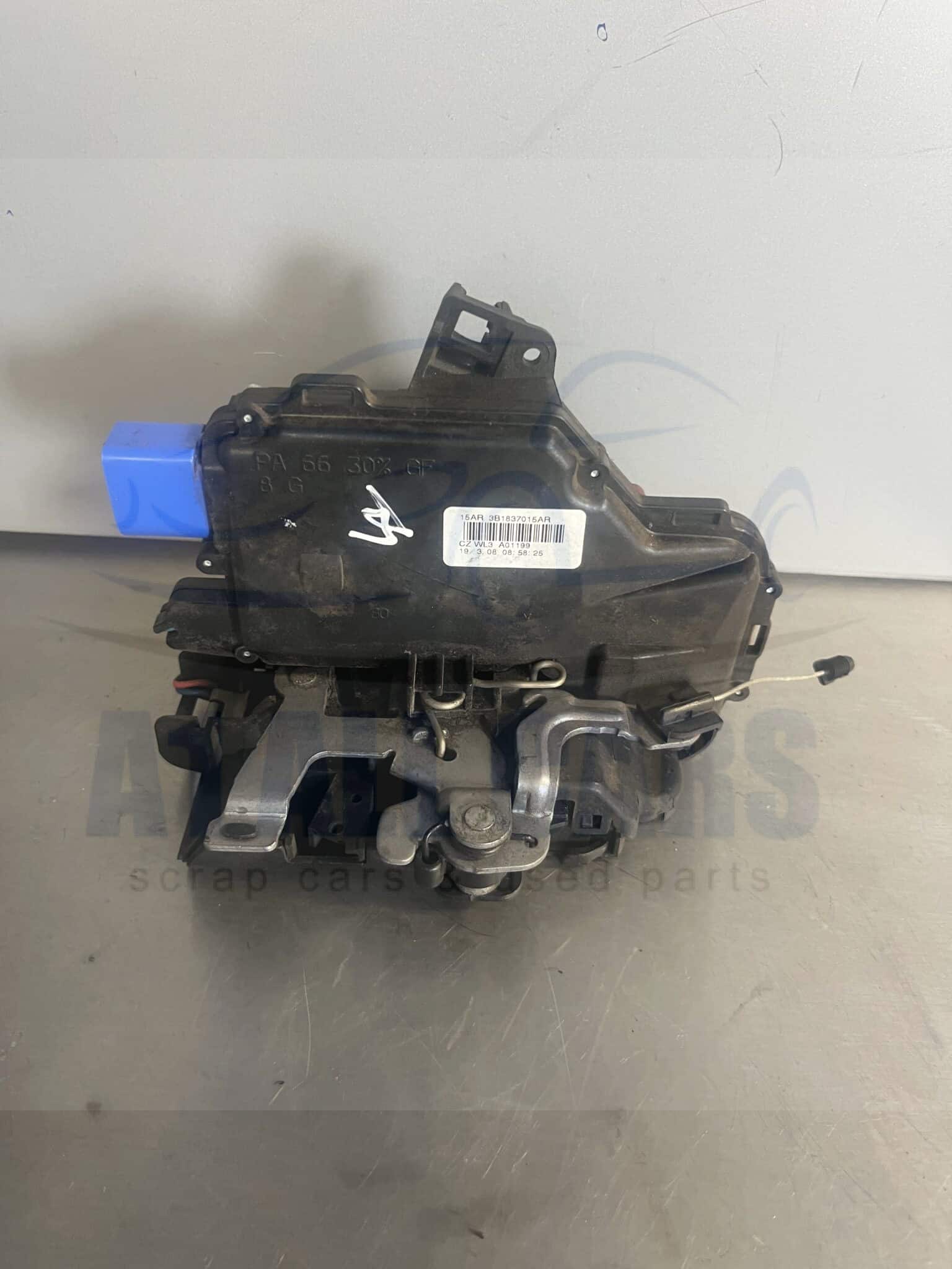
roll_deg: -2.3
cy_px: 634
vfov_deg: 67.3
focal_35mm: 26
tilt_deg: -41.9
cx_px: 476
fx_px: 953
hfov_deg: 53.1
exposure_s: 1/50
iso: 200
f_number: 1.6
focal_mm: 5.1
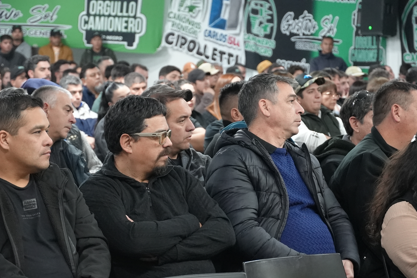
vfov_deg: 11.3
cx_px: 208
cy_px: 139
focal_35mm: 121
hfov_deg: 16.9
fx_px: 1402
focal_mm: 80
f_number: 5.6
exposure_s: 1/160
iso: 8000
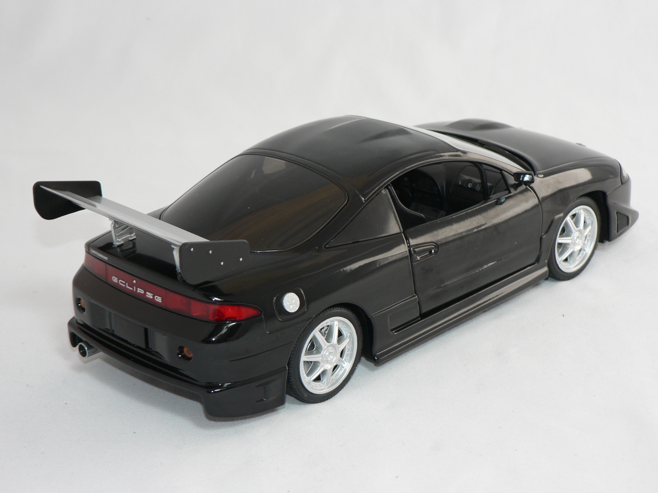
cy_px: 246
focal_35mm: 80
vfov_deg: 18.4
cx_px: 329
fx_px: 1521
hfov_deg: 24.4
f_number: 3.2
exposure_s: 1/60
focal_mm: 13.4
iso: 80
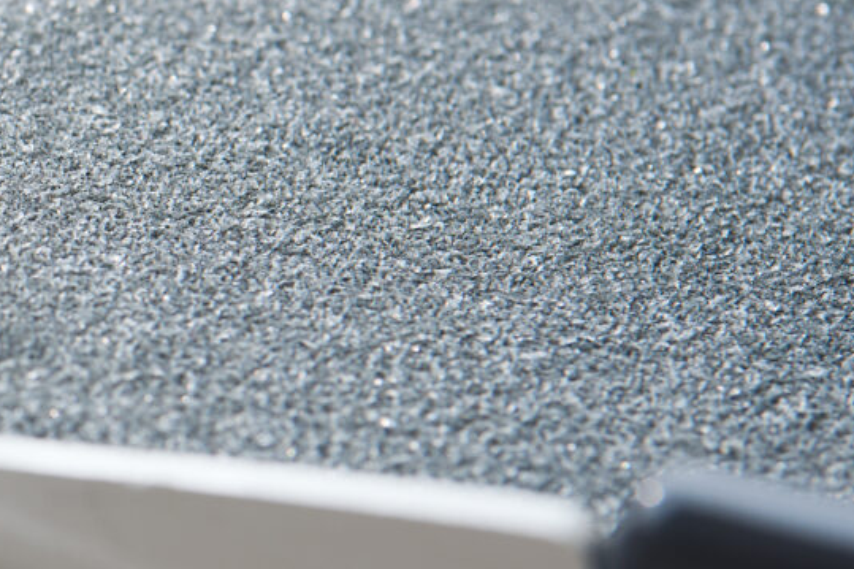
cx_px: -529
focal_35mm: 190
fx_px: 4506
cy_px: 220
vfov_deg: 7.2
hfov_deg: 10.4
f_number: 5.6
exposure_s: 1/40
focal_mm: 50
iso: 125
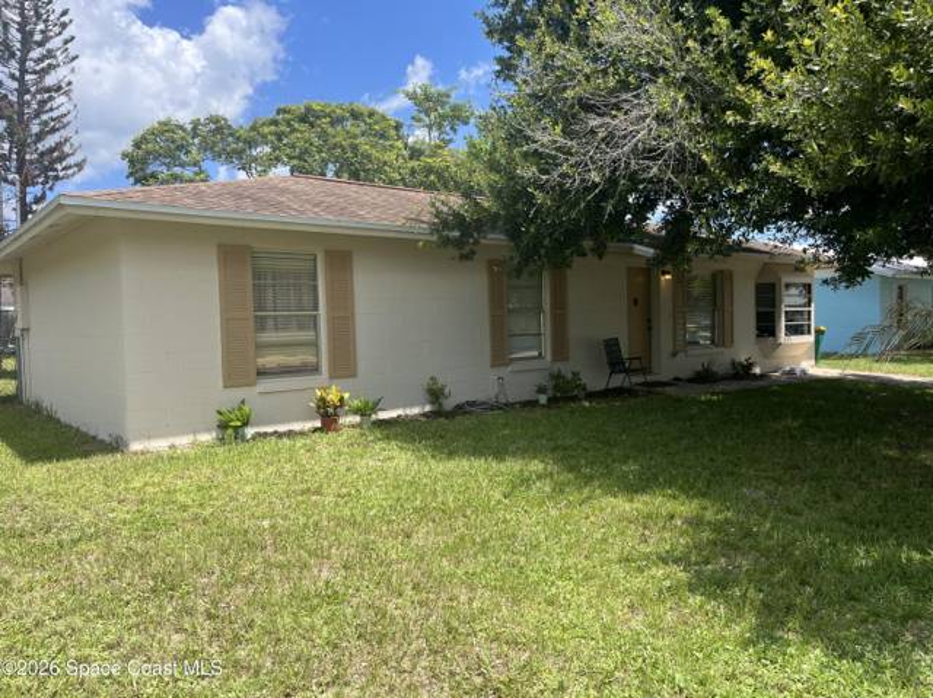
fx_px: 700
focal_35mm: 26
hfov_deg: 67.3
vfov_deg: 53.0
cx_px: 466
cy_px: 349
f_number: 1.6
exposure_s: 1/1647
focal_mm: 5.1
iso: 50
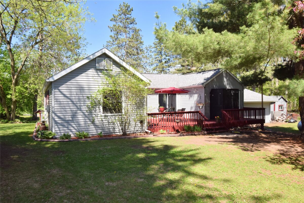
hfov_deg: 70.4
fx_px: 215
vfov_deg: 50.4
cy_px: 102
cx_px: 152
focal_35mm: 26
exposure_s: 1/200
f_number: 14
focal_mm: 17
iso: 320
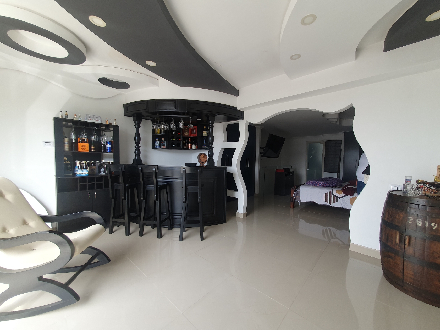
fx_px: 165
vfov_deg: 89.9
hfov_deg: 106.2
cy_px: 165
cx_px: 220
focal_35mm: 13
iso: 50
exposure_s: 1/100
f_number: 2.2
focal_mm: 1.8
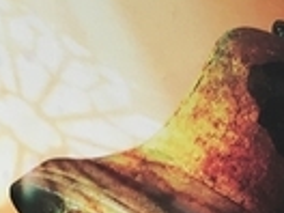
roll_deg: +2.2
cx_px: 103
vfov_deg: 6.5
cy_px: 372
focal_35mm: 225
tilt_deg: +20.6
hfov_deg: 8.8
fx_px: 1846
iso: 25
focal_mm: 4.15
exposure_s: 1/400
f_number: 2.2
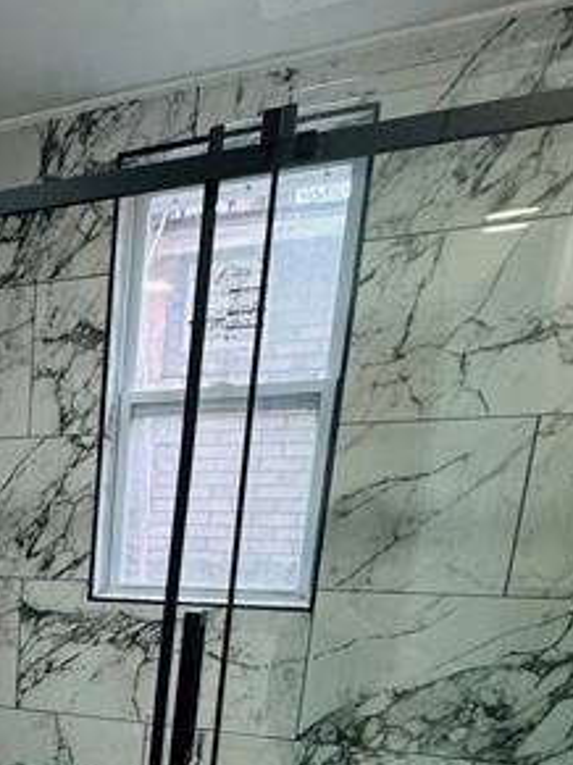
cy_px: 744
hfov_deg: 32.8
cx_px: -89
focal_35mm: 37
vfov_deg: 43.8
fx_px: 817
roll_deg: -1.1
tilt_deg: -14.8
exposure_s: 1/120
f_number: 2.2
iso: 160
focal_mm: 2.22
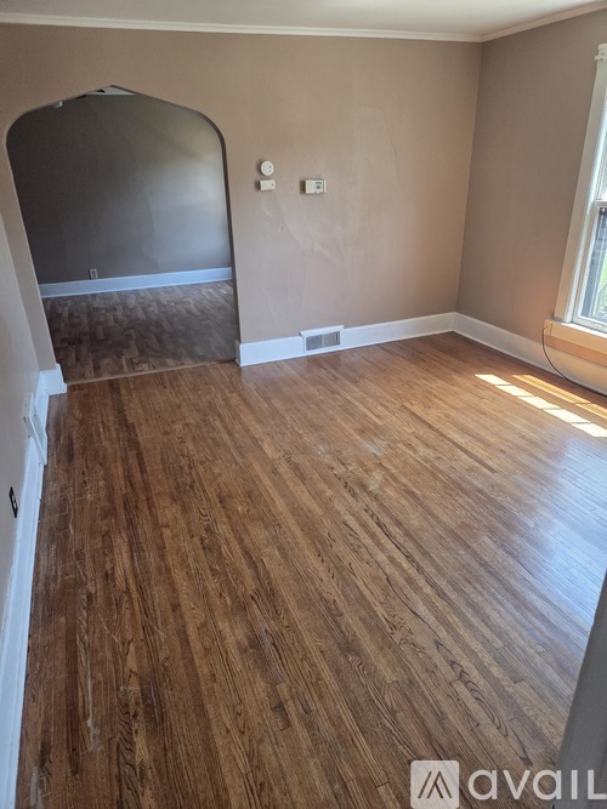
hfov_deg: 58.9
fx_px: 538
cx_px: 304
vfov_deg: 73.9
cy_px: 404
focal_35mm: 23
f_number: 1.8
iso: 160
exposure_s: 1/180
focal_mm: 5.4
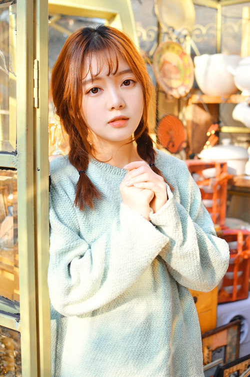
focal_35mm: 52
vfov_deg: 37.9
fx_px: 549
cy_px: 188
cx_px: 125
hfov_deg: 25.6
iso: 100
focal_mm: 35
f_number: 3.2
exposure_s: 1/160
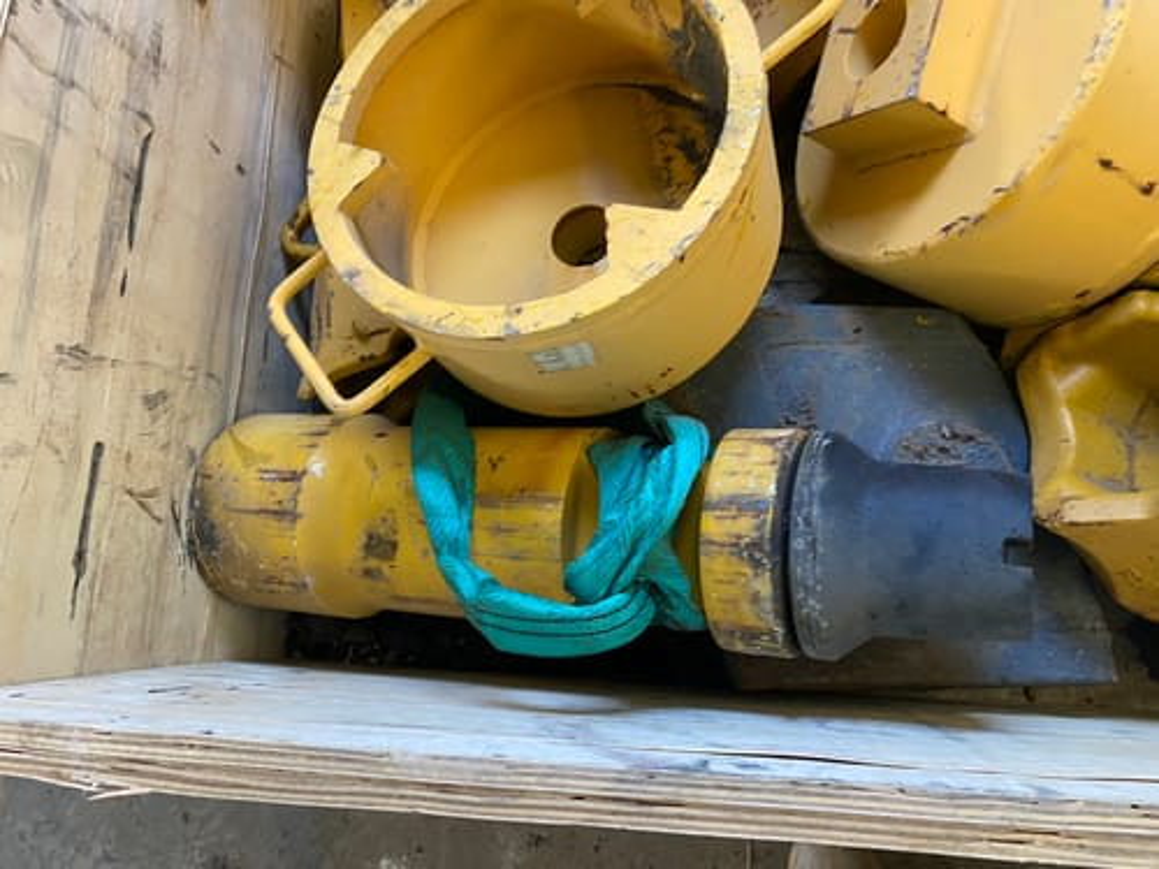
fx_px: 871
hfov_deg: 67.3
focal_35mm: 26
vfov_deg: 53.1
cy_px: 434
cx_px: 580
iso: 320
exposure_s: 1/60
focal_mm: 4.25
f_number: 1.8
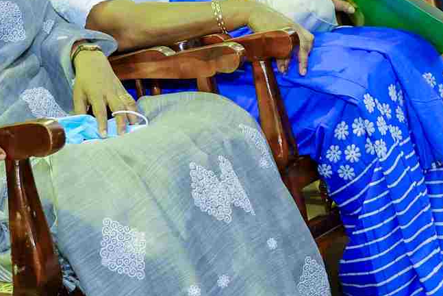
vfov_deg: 11.7
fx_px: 1403
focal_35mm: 114
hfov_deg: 17.7
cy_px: -92
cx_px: 401
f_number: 4
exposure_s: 1/200
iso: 6400
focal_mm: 41
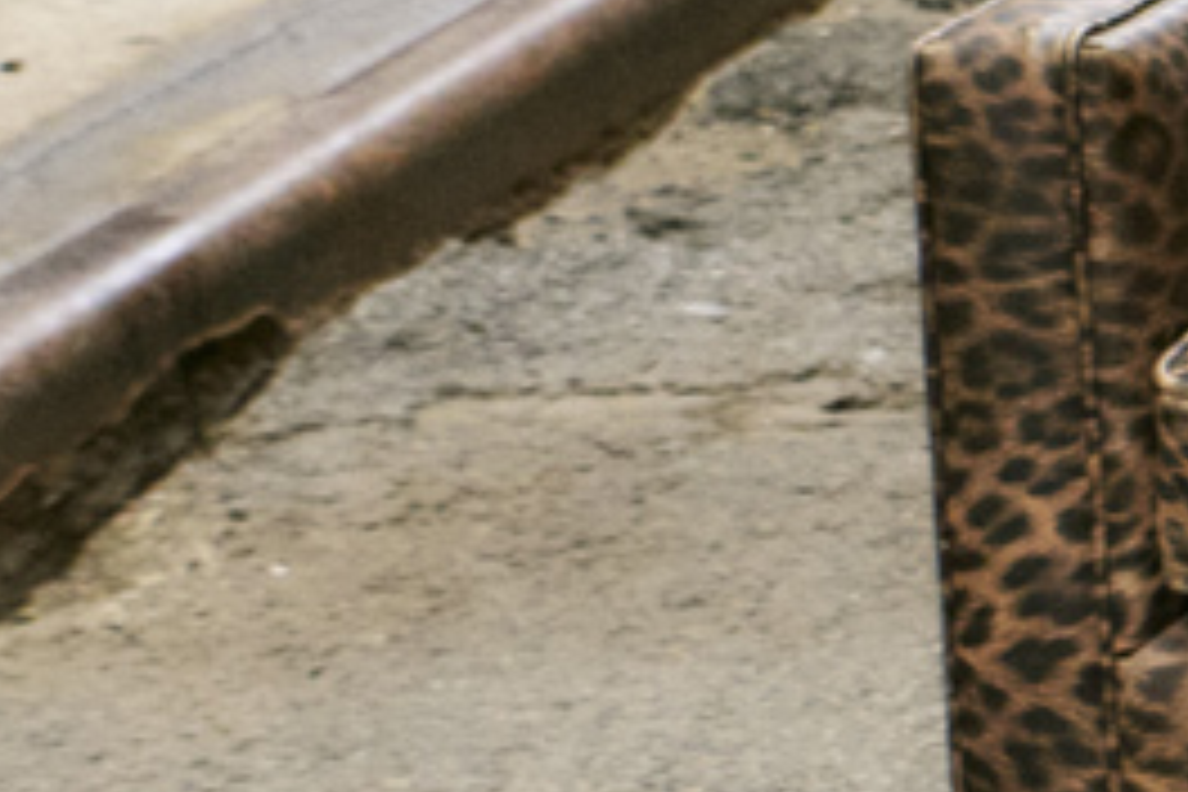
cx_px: 3283
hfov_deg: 7.7
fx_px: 7919
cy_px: -713
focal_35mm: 240
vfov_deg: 5.6
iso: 800
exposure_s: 1/640
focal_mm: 32
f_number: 5.6
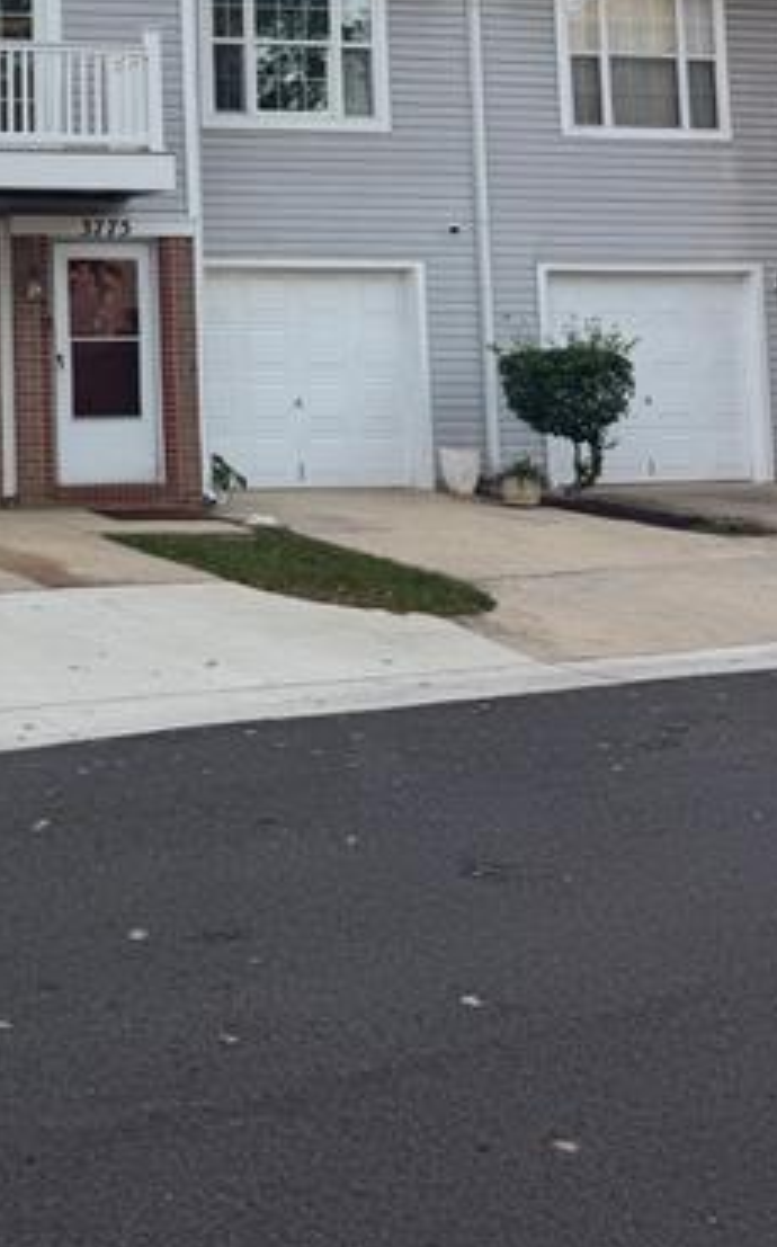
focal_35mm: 53
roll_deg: +1.6
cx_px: -176
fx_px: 1799
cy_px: 179
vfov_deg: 36.4
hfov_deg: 22.3
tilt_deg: +4.6
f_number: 1.78
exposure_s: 1/426
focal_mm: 6.76
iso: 80
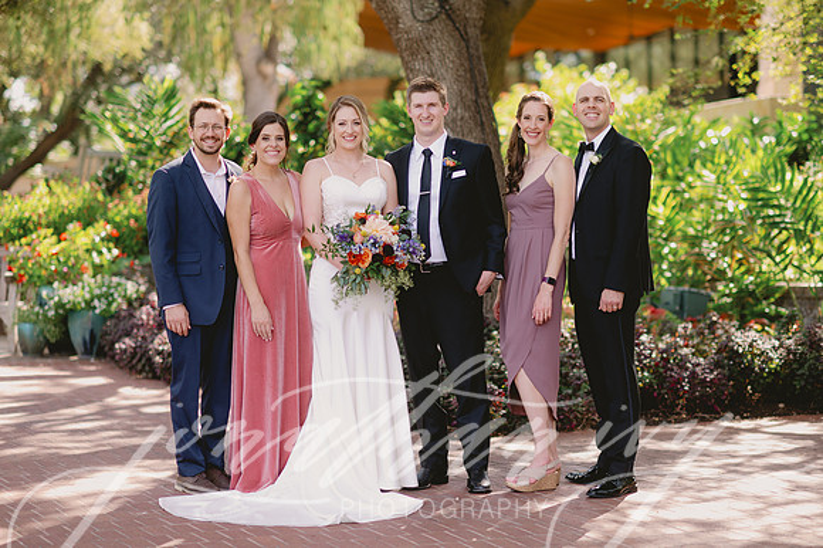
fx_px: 1993
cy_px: 267
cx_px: 401
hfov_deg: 23.3
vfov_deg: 15.6
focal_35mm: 87
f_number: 2
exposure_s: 1/320
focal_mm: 85
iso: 50
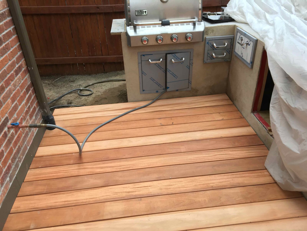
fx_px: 257
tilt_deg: -29.7
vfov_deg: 48.2
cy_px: 116
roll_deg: +2.1
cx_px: 154
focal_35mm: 29
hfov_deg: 61.7
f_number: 2.2
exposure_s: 1/120
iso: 40
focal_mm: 4.15
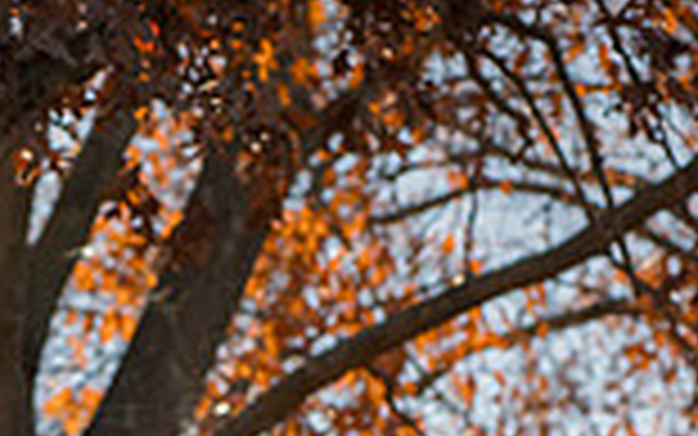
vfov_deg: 5.4
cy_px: 1002
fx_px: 4510
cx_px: 144
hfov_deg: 8.8
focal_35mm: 237
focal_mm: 80
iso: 400
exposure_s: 1/320
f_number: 8
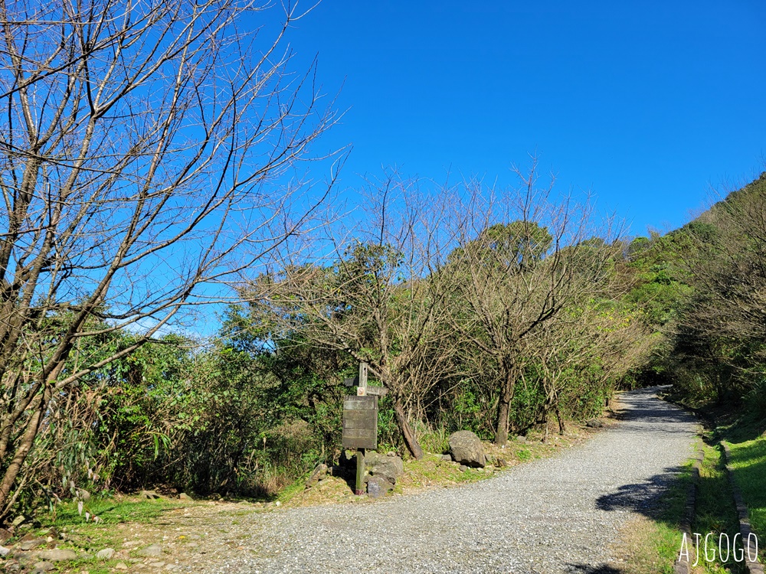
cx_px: 383
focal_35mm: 26
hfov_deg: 67.3
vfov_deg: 53.1
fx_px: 575
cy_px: 287
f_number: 1.8
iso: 40
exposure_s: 1/1550
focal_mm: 5.4
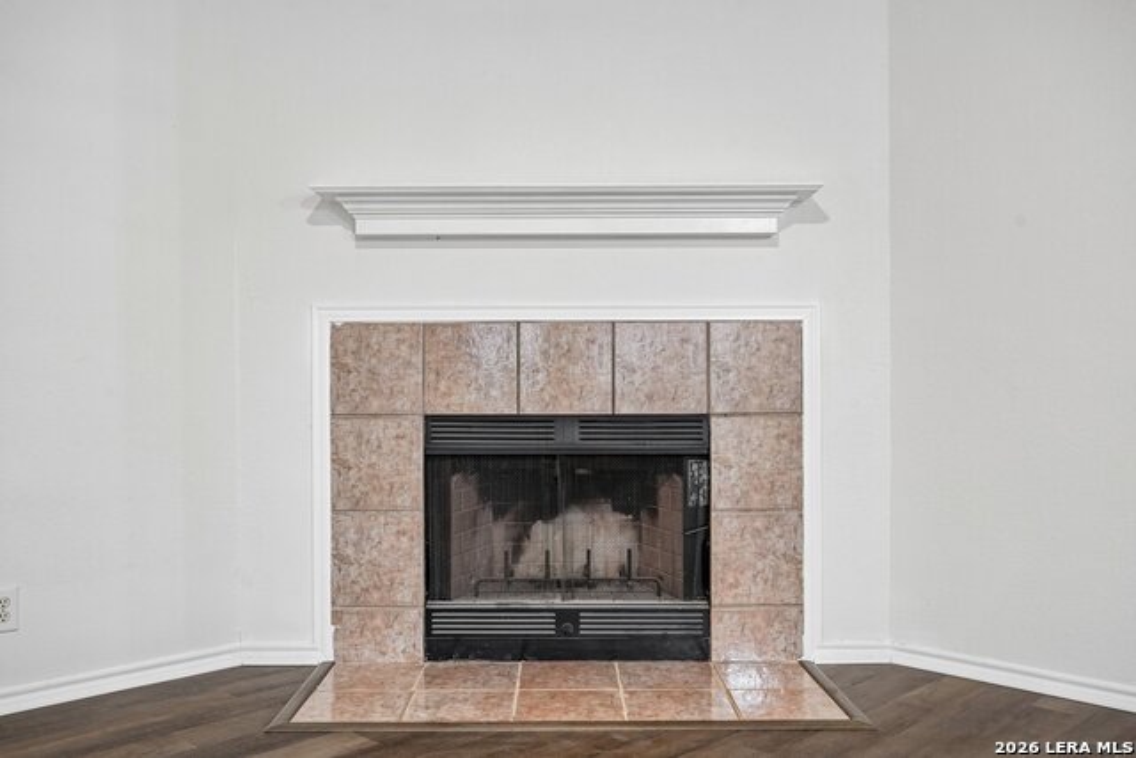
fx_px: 994
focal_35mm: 32
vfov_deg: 41.7
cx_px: 568
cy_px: 379
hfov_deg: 59.5
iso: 400
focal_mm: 31.5
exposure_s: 1/2.5
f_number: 8
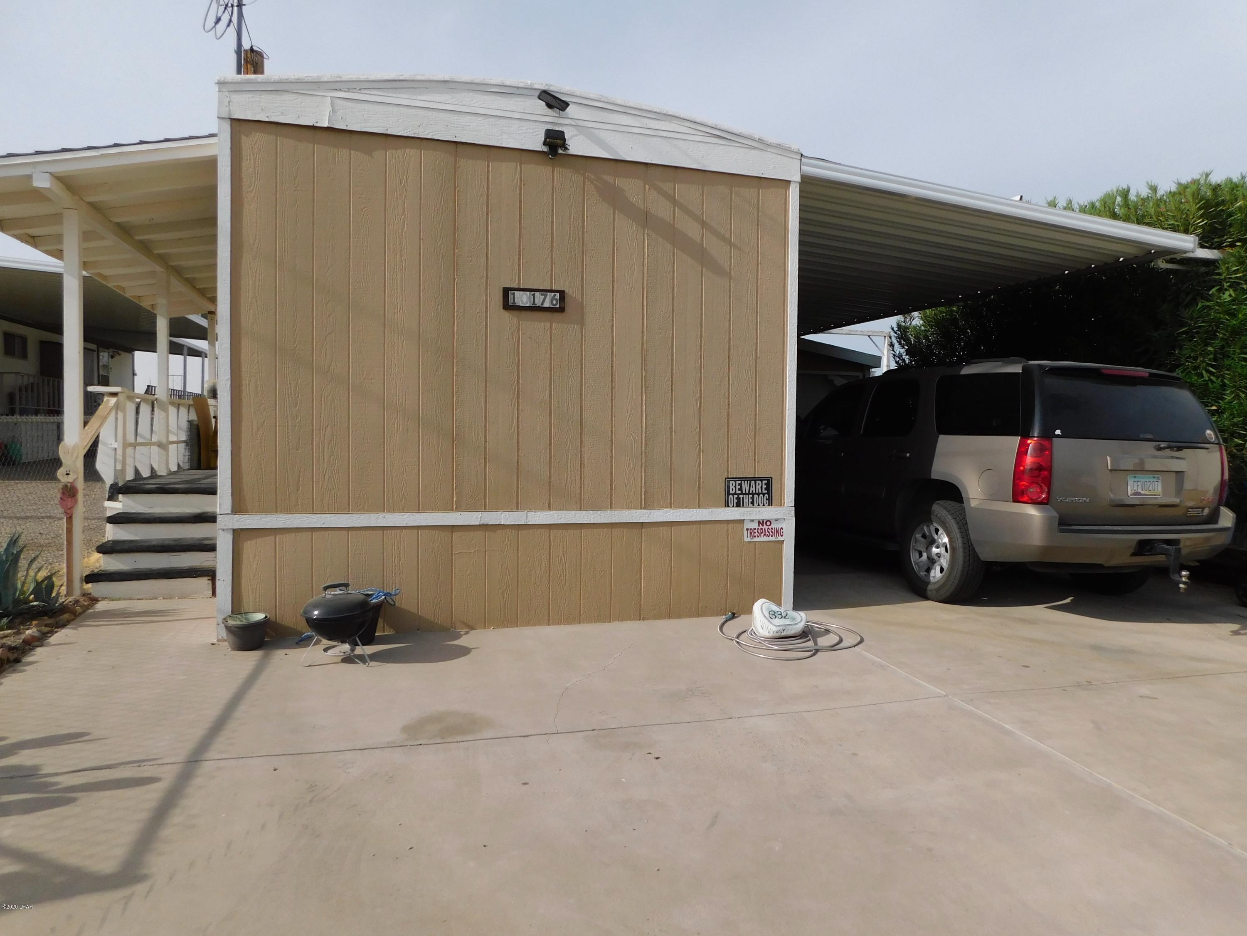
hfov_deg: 73.9
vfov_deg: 58.9
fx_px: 829
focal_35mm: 23
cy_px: 468
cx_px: 624
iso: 125
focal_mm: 4
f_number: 6
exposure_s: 1/800
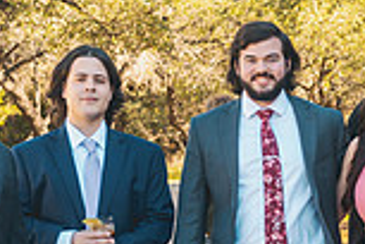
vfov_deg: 8.2
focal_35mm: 167
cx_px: 463
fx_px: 1693
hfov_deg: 12.0
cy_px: 255
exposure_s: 1/160
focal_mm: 44
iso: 200
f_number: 4
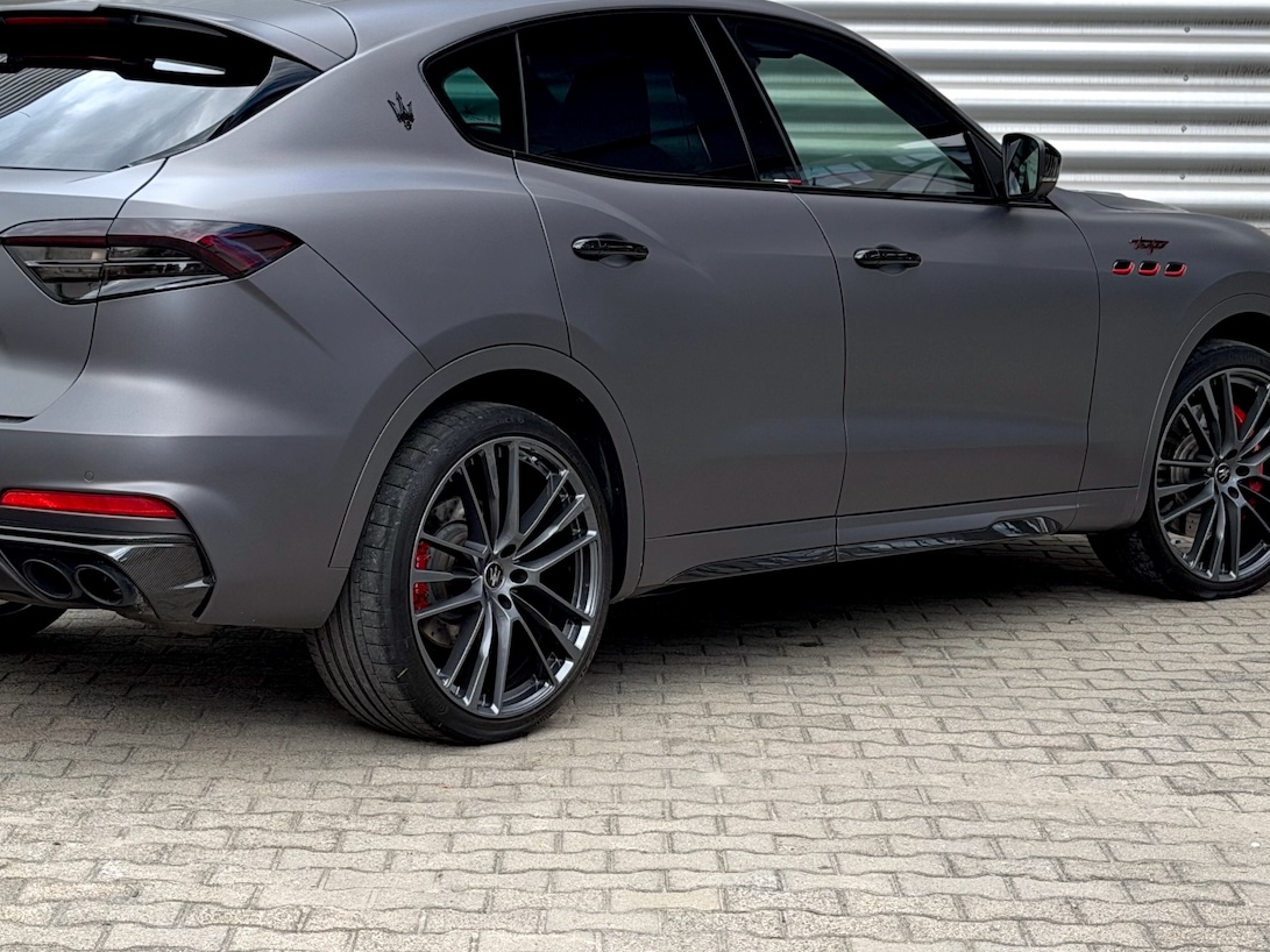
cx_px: 490
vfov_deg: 22.2
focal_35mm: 66
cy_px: 328
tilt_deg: -3.7
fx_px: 2421
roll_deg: +0.5
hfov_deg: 29.3
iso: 50
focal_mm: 6.76
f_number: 1.78
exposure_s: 1/130
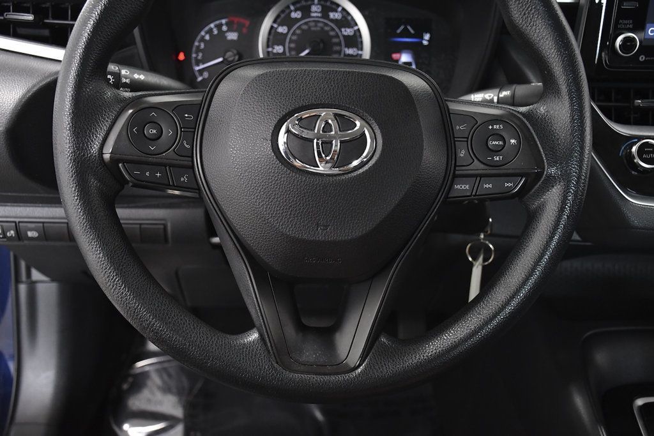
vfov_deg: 34.2
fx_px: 709
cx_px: 327
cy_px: 218
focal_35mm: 39
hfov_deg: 49.5
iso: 2500
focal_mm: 26
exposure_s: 1/250
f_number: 3.8
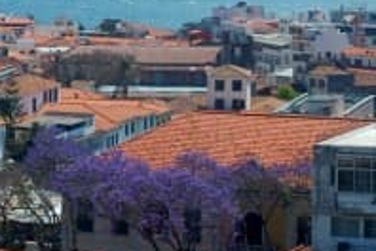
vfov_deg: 6.5
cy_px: -28
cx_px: 42
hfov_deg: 9.8
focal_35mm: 209
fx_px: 2183
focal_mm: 50
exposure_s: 1/250
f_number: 8
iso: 200
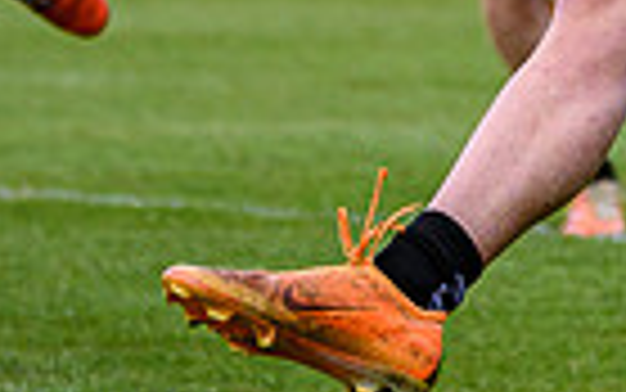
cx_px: 755
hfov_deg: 3.4
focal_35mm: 608
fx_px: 10377
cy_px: -94
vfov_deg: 2.2
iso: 200
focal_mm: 70
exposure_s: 1/2500
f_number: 2.8
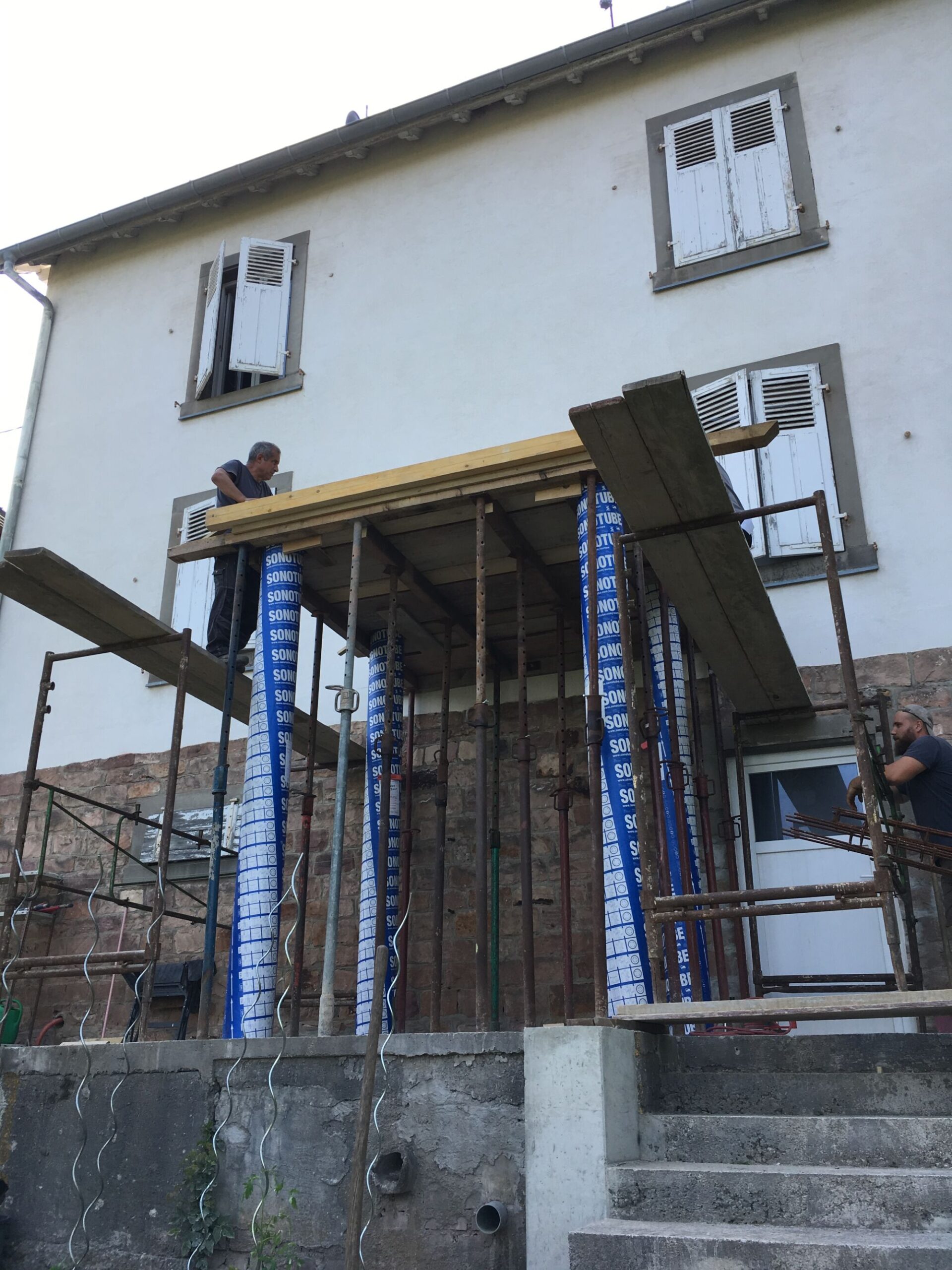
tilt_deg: +23.4
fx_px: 1063
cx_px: 476
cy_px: 635
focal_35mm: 29
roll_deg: +1.2
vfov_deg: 61.7
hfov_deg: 48.2
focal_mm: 4.15
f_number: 2.2
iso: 25
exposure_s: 1/327
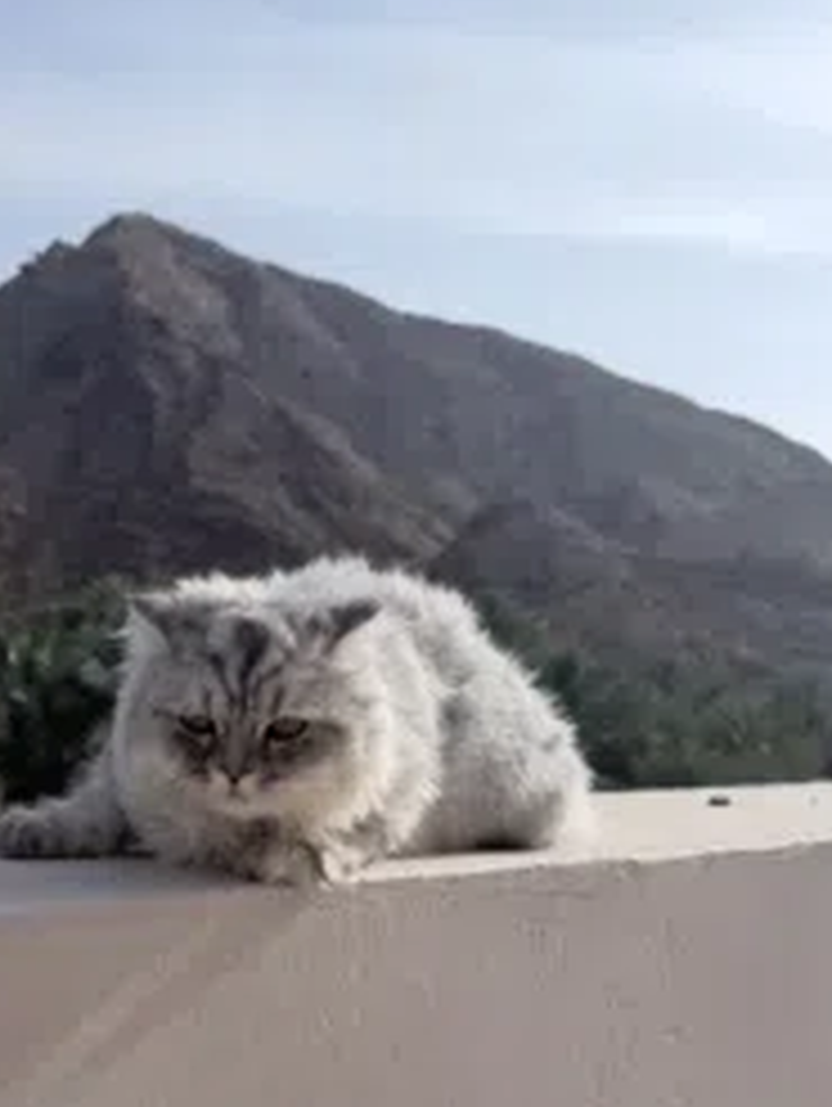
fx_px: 1248
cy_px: 702
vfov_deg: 47.3
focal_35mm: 39
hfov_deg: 36.7
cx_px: 324
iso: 80
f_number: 1.78
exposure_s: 1/6711
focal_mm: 6.76
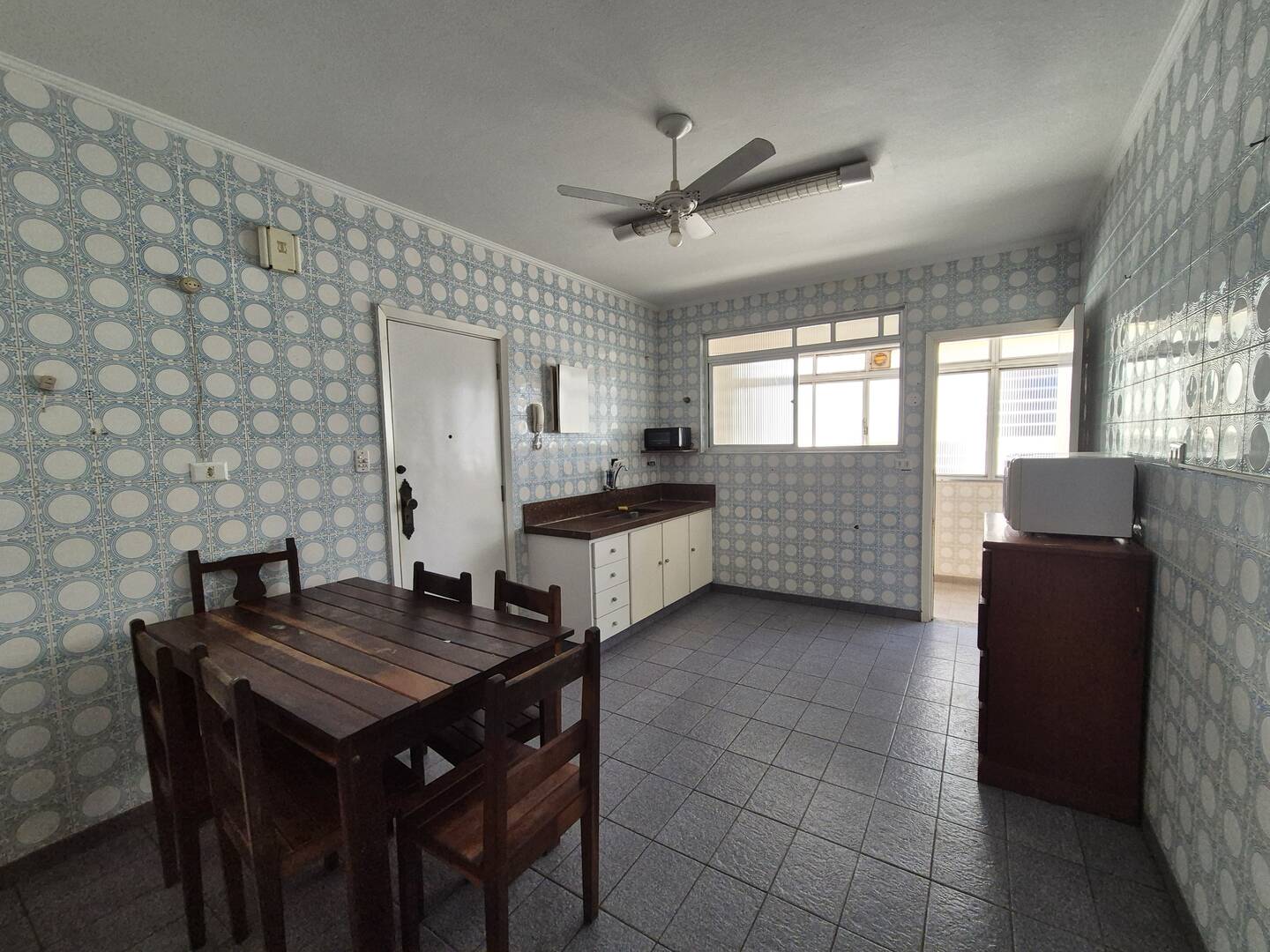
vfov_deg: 89.9
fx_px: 477
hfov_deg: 106.2
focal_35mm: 13
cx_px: 635
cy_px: 476
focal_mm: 2.2
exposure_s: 1/359
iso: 250
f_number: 2.2
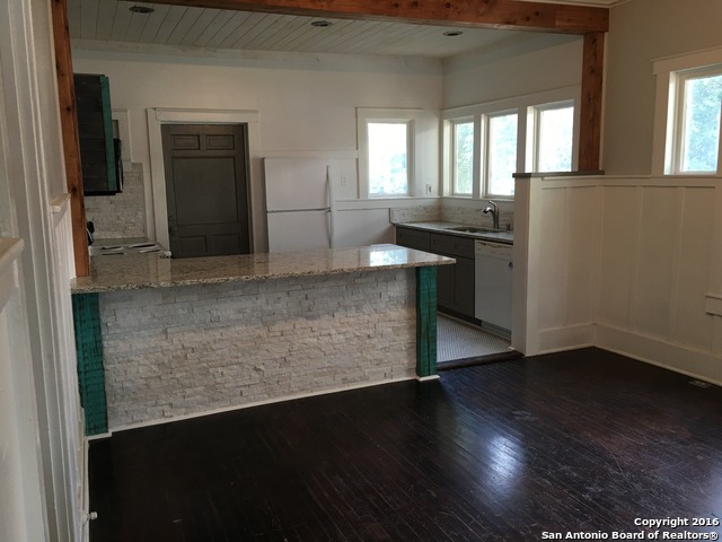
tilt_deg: -7.1
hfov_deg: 61.7
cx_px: 361
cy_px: 271
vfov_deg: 48.2
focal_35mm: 29
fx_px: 605
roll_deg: +1.1
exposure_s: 1/15
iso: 32
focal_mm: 4.15
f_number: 2.2
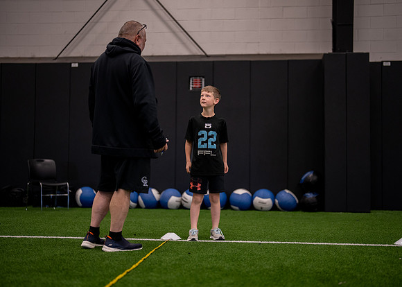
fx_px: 598
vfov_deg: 27.0
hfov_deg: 37.2
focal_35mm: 52
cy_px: 144
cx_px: 201
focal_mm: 50
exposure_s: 1/1000
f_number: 1.2
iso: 1600
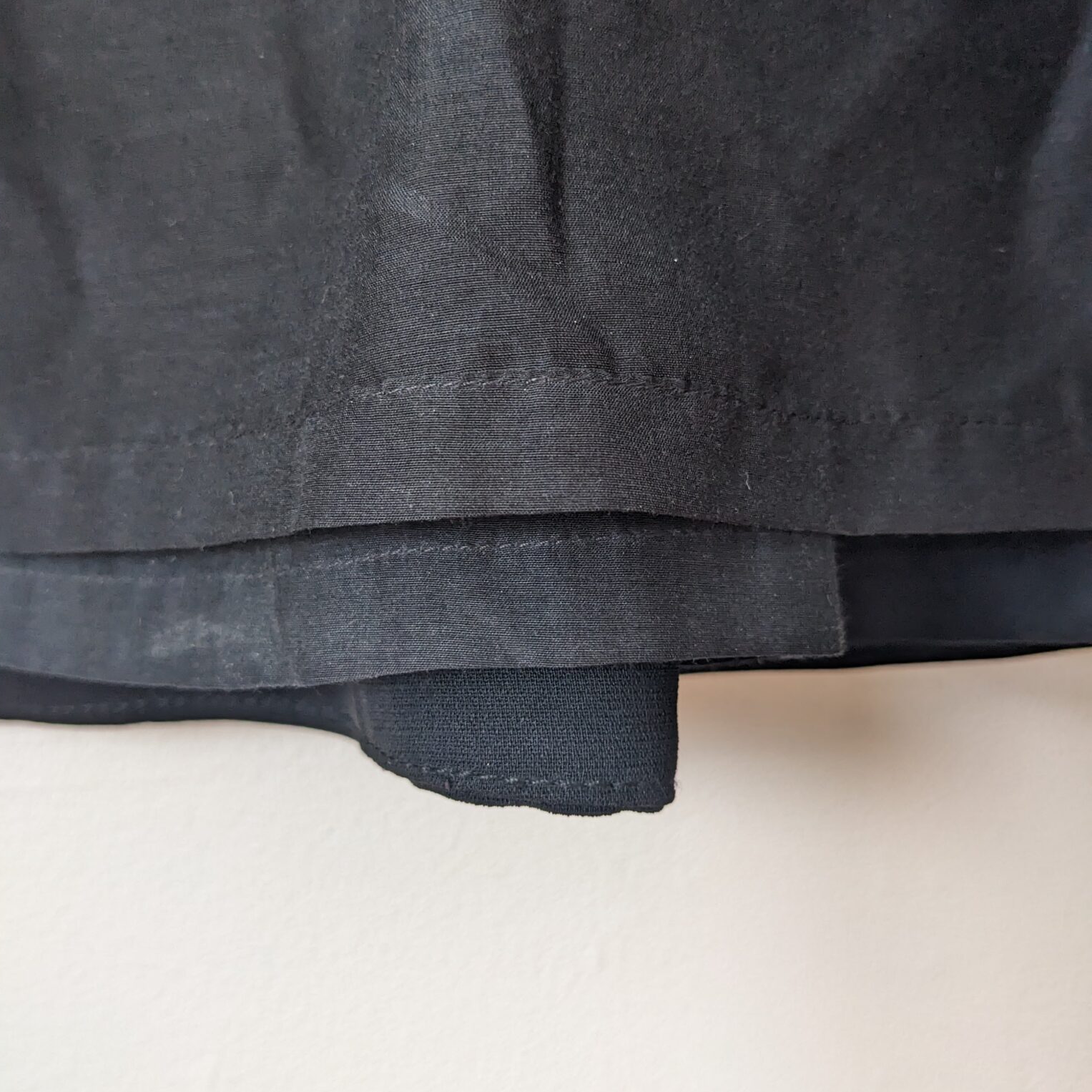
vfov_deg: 51.0
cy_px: 502
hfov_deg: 51.1
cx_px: 543
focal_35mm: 32
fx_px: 1142
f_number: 1.73
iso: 226
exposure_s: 1/120
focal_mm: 4.38
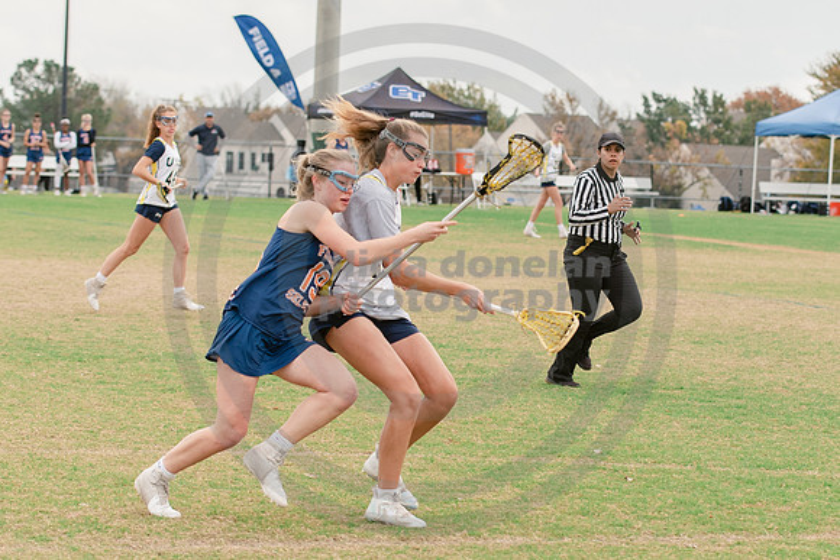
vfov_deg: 9.1
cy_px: 301
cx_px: 561
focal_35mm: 151
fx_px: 3516
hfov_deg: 13.6
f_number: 3
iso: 250
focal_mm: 70
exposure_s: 1/1250
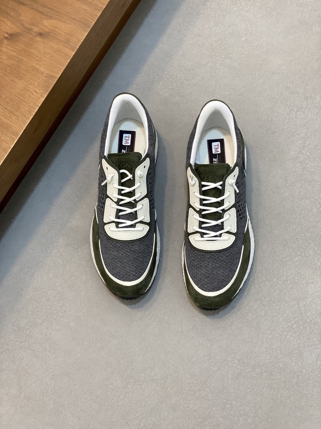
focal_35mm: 52
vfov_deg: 36.8
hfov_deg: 28.0
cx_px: 160
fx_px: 643
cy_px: 214
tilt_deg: -73.9
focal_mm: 6
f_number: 2
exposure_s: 1/100
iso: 125
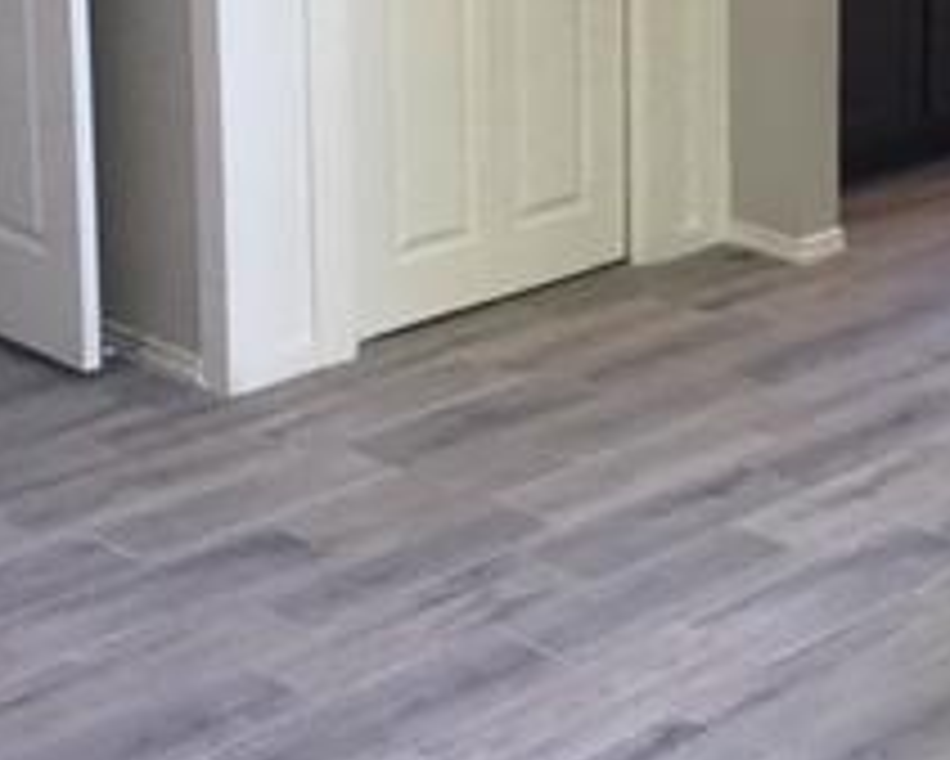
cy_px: -90
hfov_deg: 22.1
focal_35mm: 86
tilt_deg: -8.1
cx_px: 671
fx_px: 2419
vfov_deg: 17.2
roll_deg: -0.3
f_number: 2.2
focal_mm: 4.15
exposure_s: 1/15
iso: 80
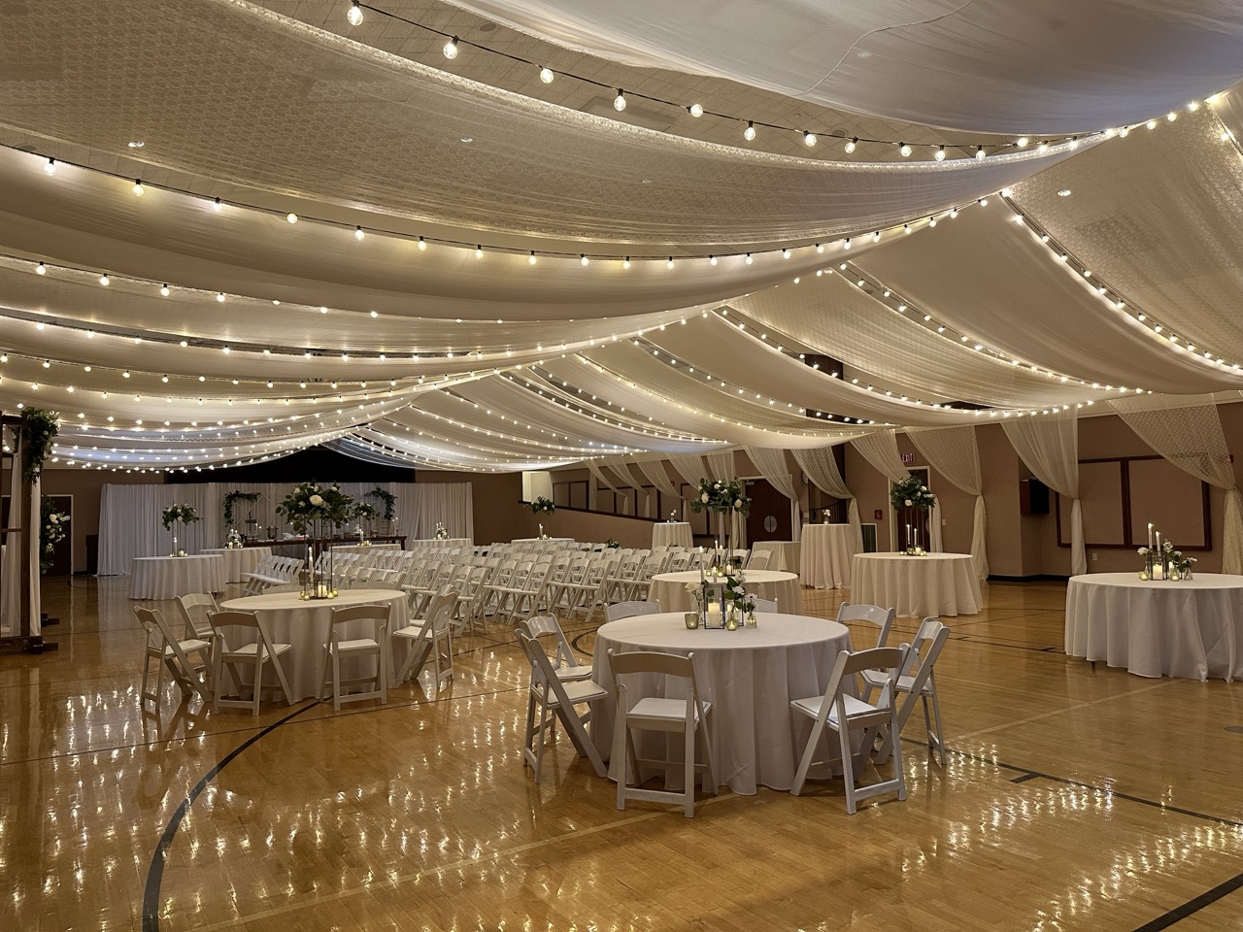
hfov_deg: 71.6
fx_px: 862
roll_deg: +1.1
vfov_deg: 56.8
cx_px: 622
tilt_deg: +2.4
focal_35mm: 24
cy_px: 466
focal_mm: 6.86
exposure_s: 1/60
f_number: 1.78
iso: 320
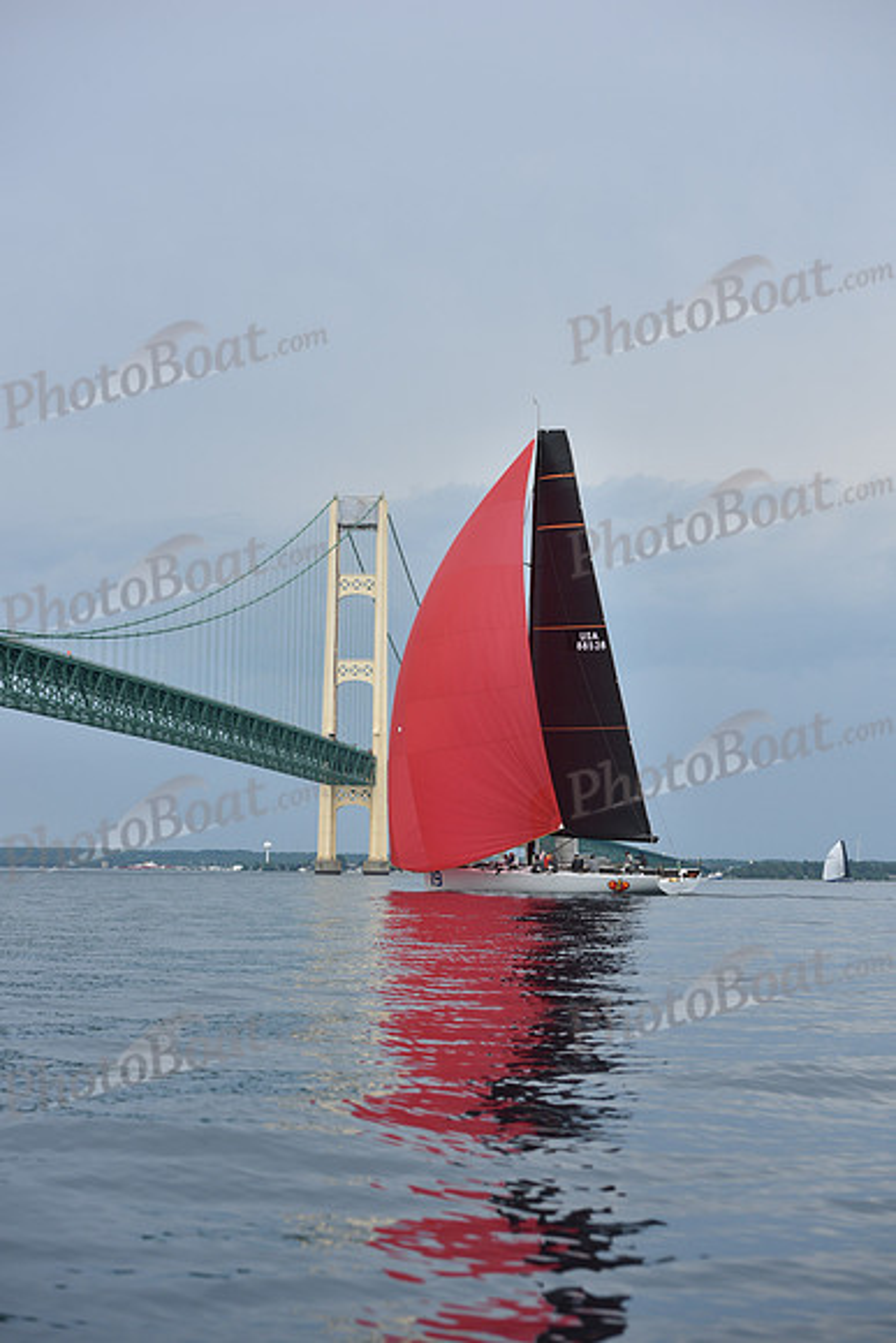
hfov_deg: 19.5
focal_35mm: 70
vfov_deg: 28.8
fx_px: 2612
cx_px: 448
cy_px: 672
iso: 250
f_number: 5
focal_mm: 70
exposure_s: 1/800
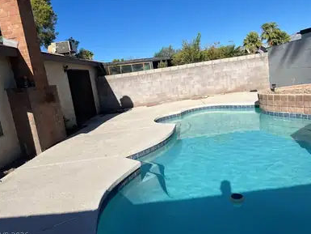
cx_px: 156
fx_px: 243
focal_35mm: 27
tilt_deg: -8.9
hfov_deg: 65.3
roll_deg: +8.5
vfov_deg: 51.4
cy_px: 119
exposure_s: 1/7463
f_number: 1.5
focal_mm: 5.7
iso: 50
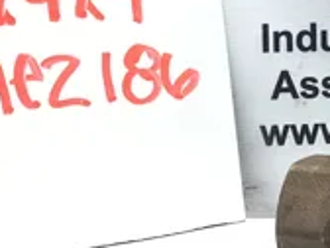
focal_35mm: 74
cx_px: 316
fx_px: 705
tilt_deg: -7.4
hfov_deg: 25.3
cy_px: 96
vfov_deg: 19.9
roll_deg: +0.1
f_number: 2.4
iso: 25
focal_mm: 3.3
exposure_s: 1/60
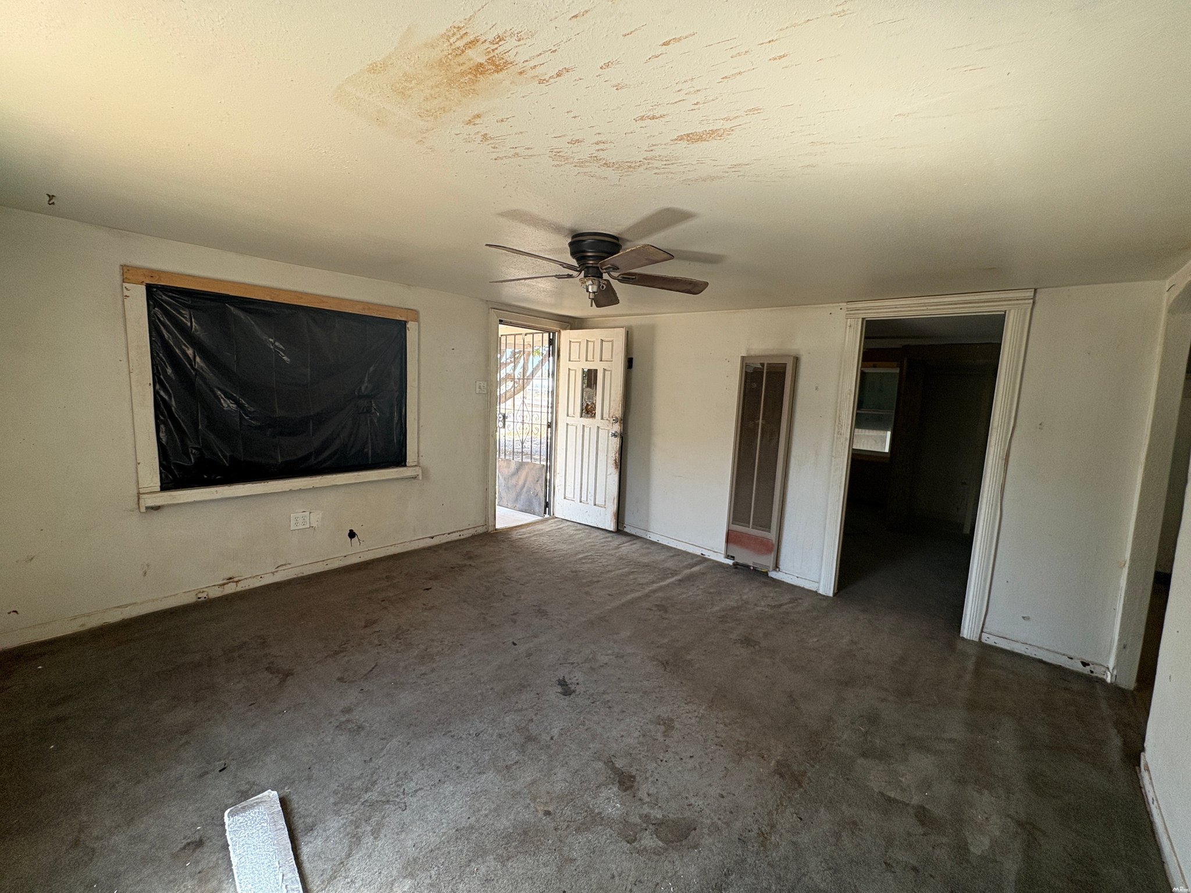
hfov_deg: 102.1
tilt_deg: -6.3
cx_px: 596
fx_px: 482
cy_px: 446
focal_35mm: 14
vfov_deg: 85.7
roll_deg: -2.2
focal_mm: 2.22
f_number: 2.2
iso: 125
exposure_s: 1/120
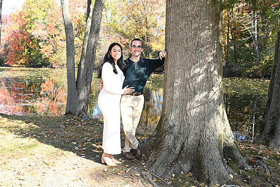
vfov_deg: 32.6
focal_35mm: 41
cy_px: 85
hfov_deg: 47.4
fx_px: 319
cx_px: 129
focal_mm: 30
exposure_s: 1/100
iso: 200
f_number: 6.3
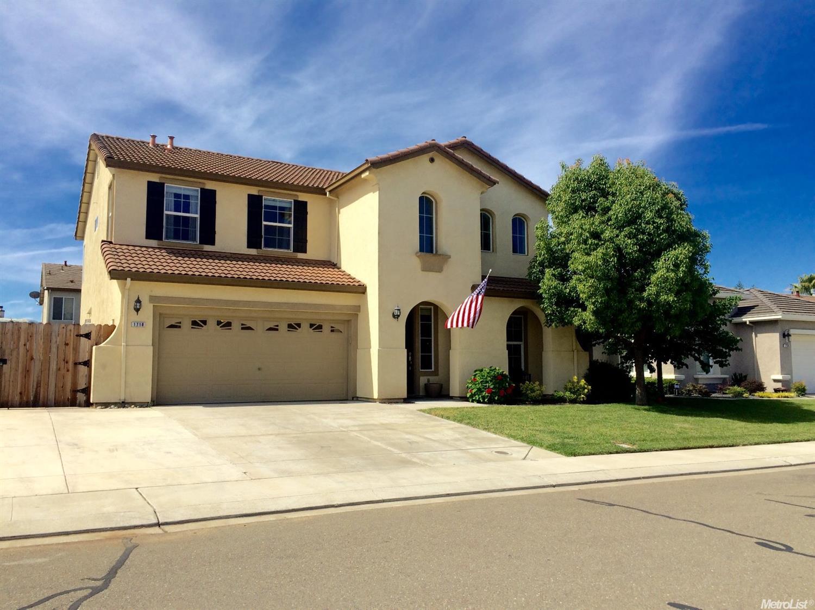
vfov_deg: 48.2
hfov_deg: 61.7
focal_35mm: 29
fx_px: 683
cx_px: 408
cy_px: 305
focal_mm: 4.15
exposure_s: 1/2053
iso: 32
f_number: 2.2
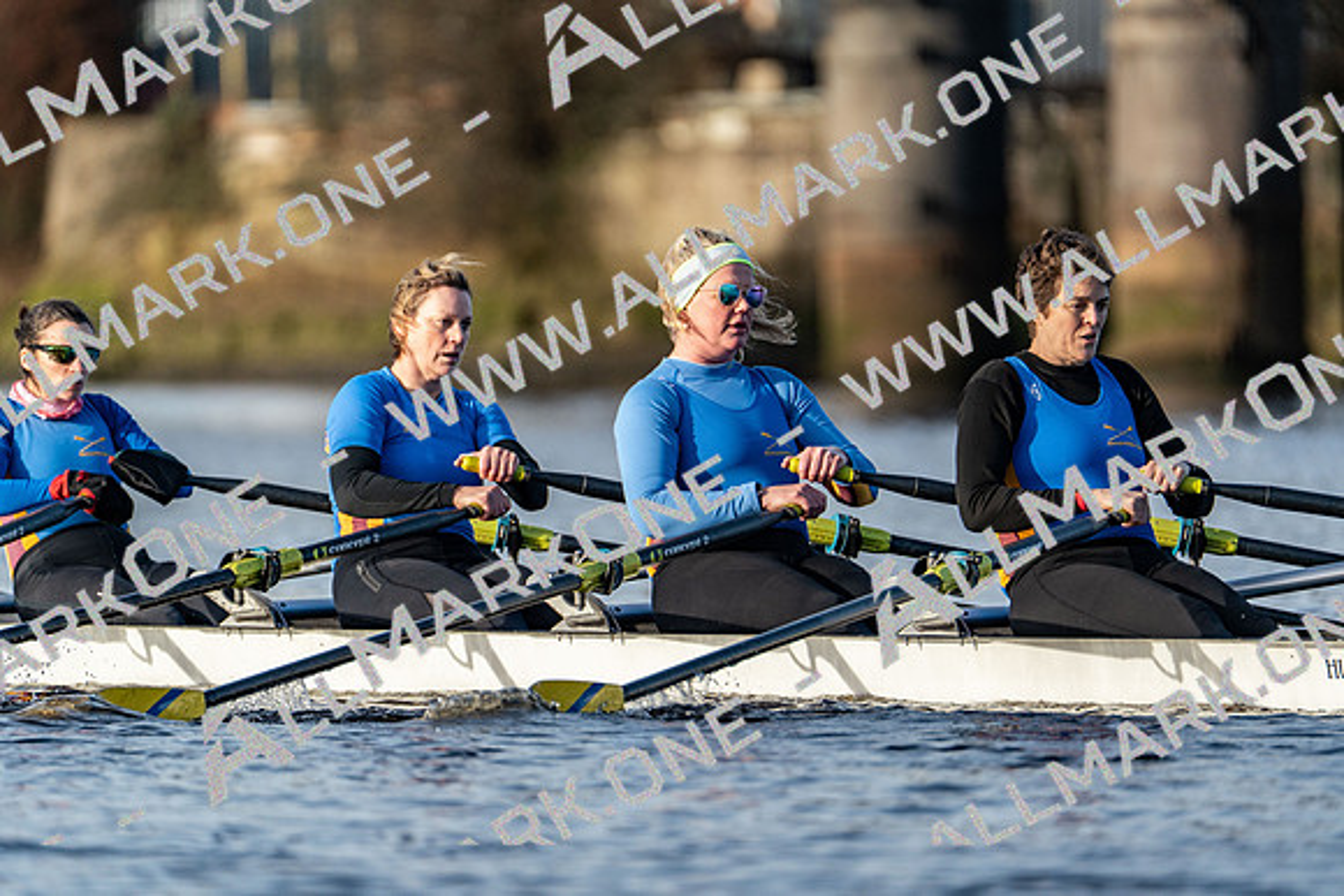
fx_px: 22404
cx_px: 672
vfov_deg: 2.3
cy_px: 448
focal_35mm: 600
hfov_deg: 3.4
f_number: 6.3
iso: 800
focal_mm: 600
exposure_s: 1/2000
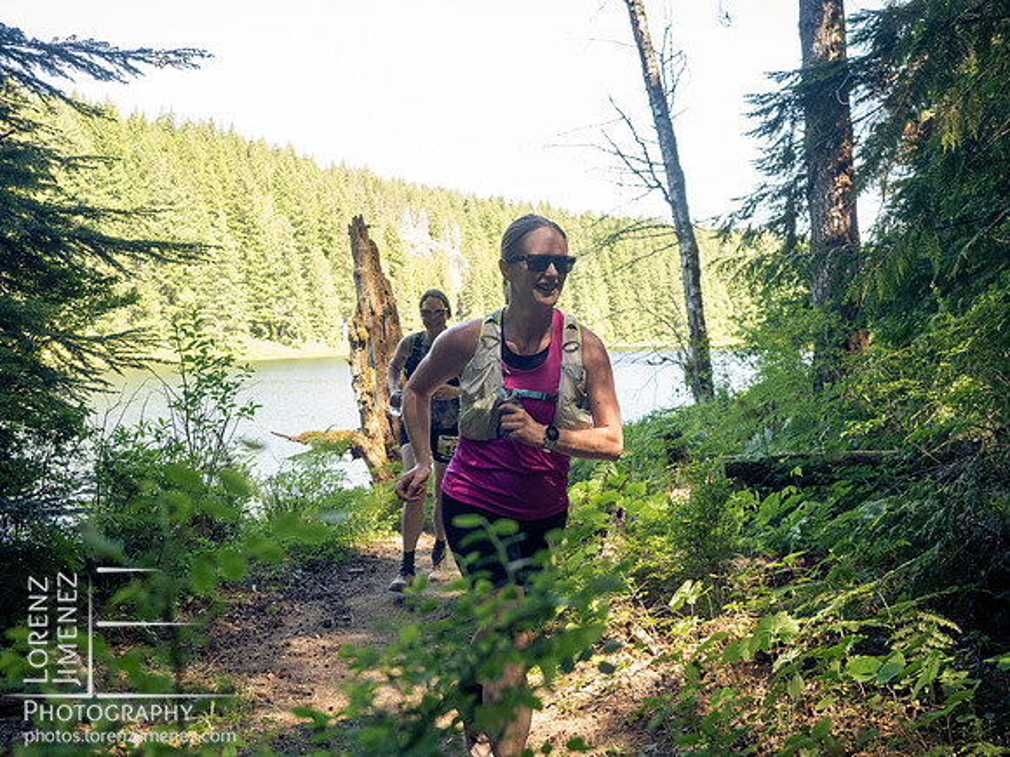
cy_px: 378
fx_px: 1050
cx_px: 505
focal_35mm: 36
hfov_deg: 51.4
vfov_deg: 39.7
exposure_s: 1/1000
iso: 1250
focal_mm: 18
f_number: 2.8
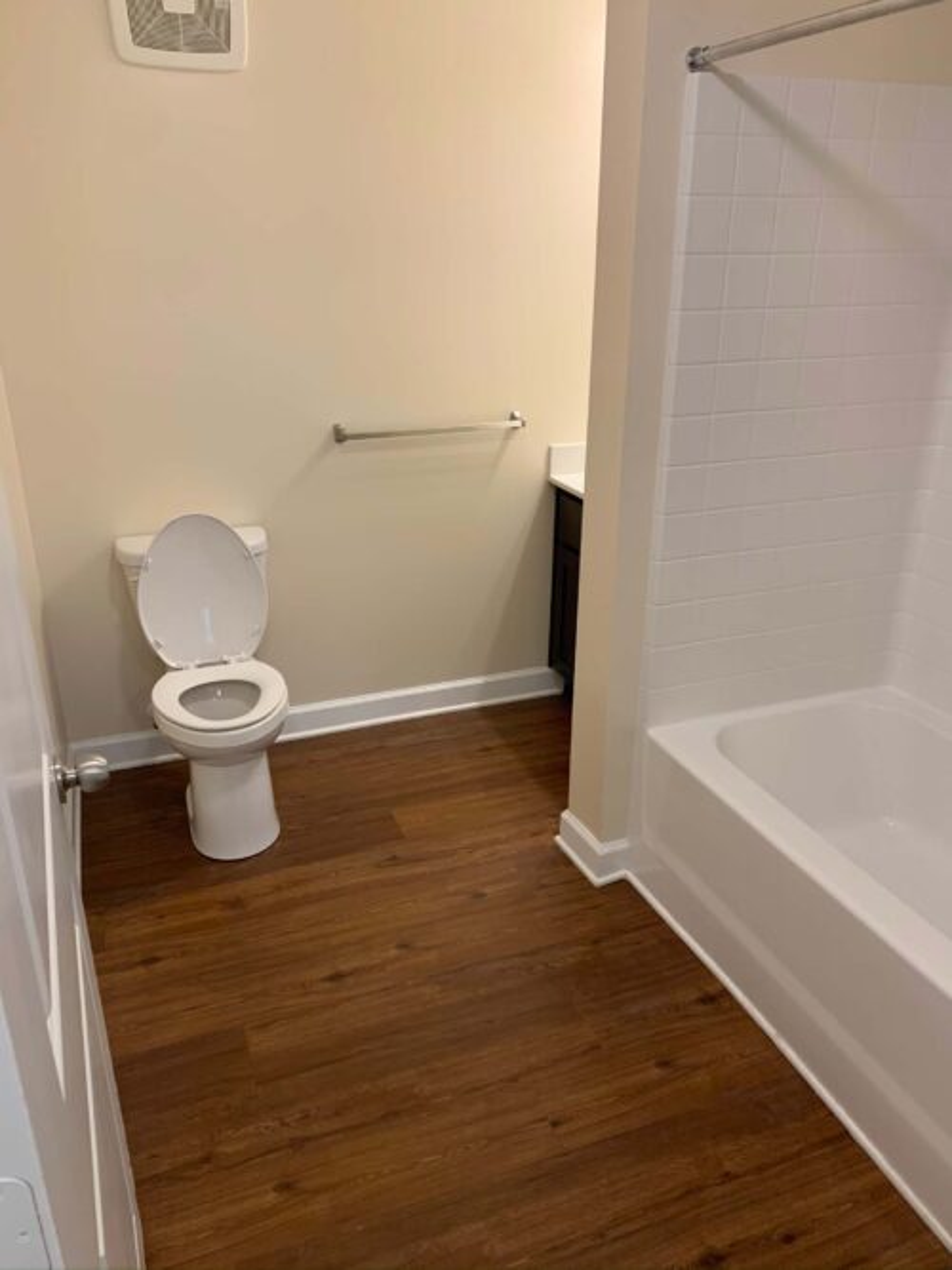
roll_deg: +1.1
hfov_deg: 53.0
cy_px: 635
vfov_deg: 67.3
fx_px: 954
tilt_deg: -20.6
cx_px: 476
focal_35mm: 26
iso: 100
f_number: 1.8
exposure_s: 1/89
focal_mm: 4.25
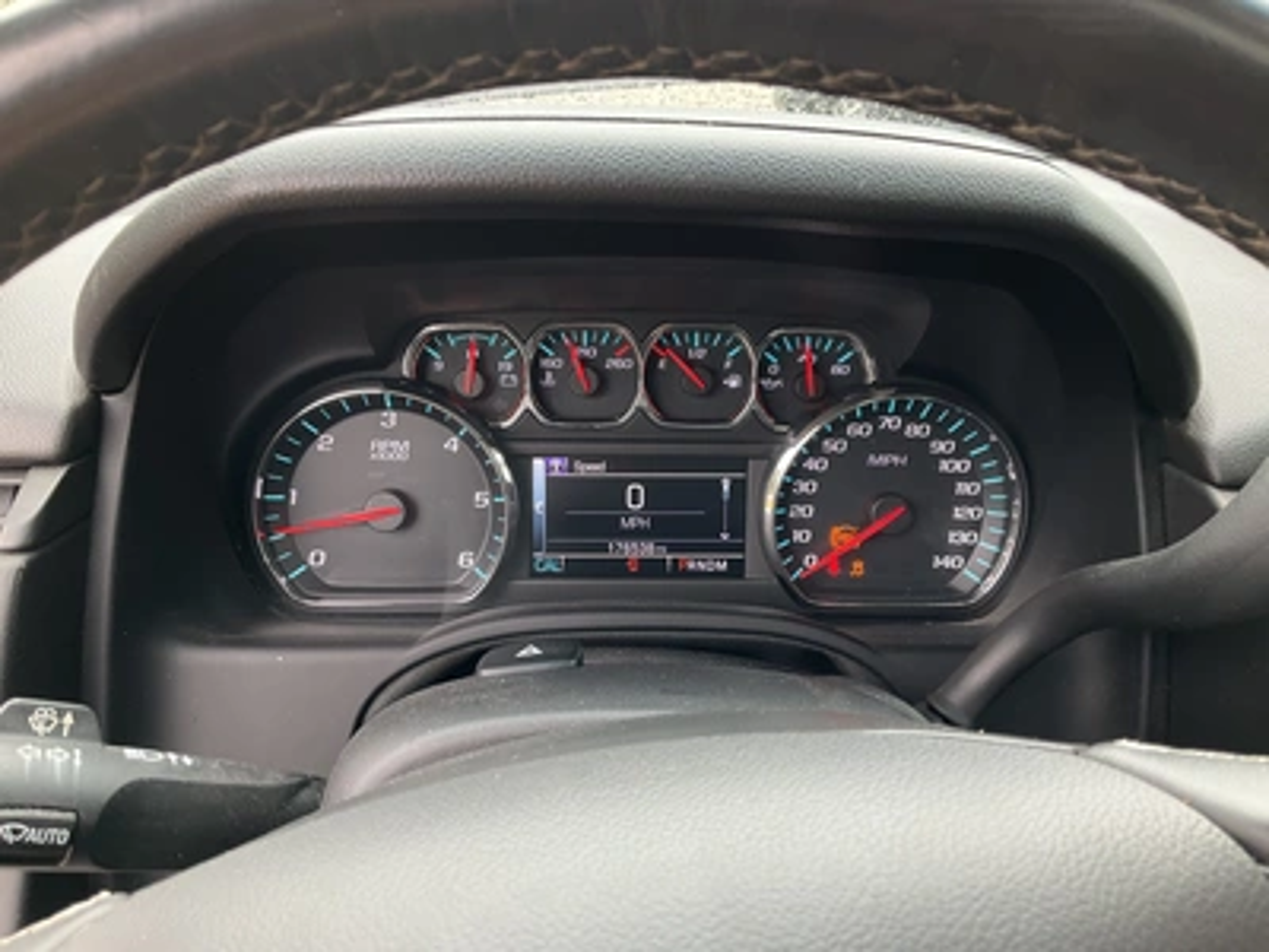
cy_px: 476
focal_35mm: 29
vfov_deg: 48.2
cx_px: 634
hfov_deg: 61.7
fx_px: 1063
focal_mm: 3
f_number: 1.8
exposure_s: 1/61
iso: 50
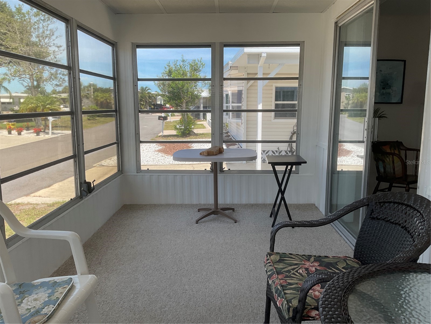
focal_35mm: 29
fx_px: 361
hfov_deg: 61.7
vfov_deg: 48.2
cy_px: 162
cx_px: 216
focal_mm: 3
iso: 16
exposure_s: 1/120
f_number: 1.8
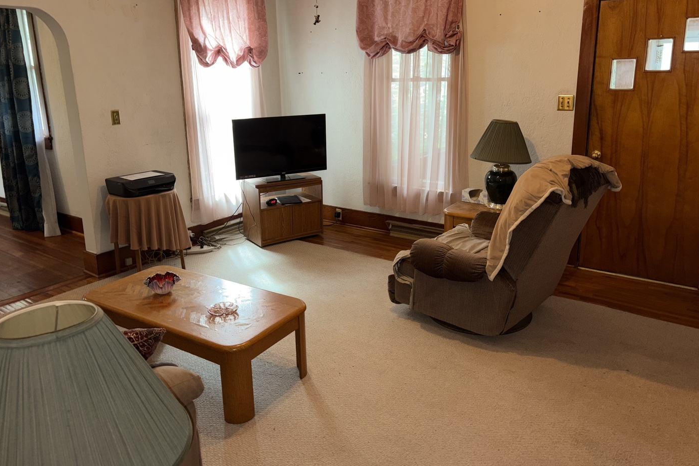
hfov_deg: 65.5
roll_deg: +1.9
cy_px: 199
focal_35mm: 28
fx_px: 544
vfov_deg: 46.3
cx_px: 344
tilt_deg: -12.3
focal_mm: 5.96
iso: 64
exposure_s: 1/15
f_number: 1.6
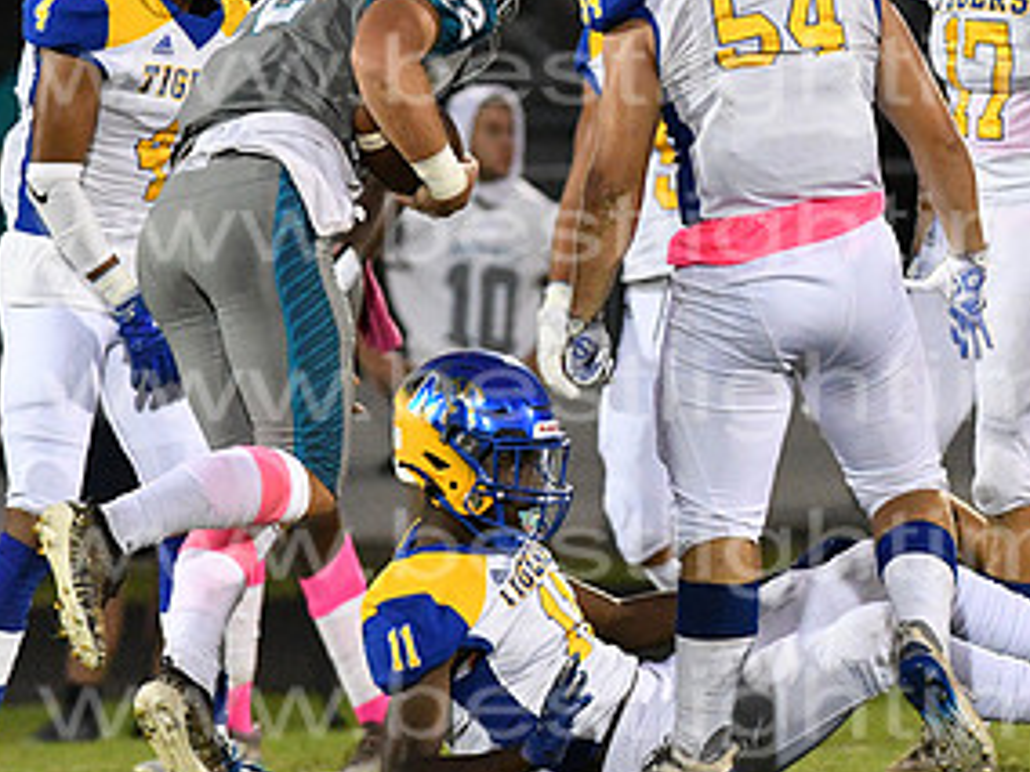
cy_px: 158
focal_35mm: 885
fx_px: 26333
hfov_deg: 2.2
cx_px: 863
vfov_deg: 1.7
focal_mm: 300
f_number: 4.5
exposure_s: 1/800
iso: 8000
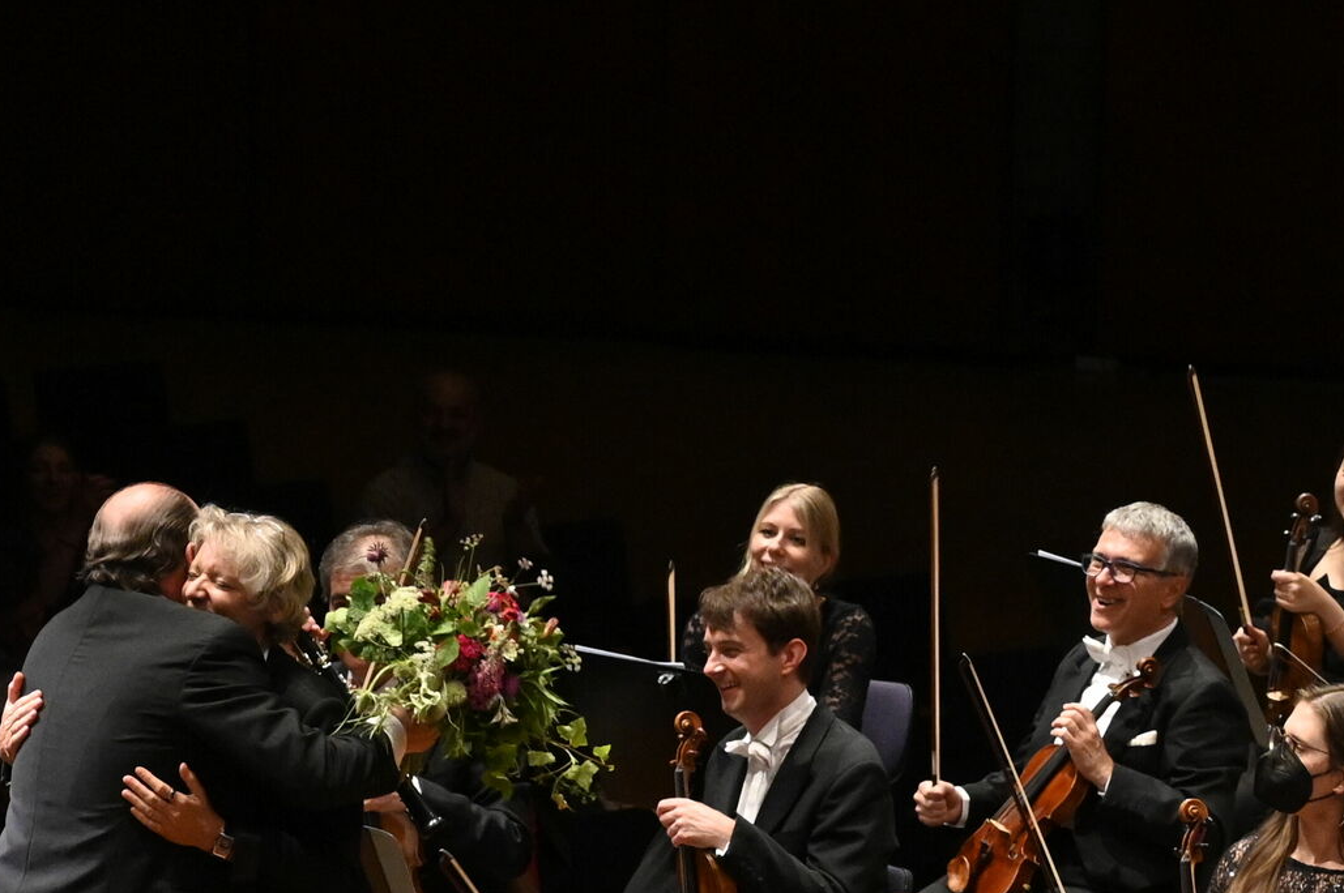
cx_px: 549
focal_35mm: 196
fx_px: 7310
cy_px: 935
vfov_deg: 7.0
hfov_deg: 10.5
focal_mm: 70
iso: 5000
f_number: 6.3
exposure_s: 1/200
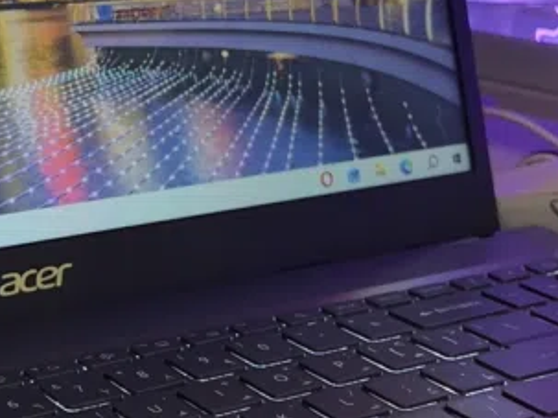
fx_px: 886
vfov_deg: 26.5
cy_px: 182
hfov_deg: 33.0
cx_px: 44
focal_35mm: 55
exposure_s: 1/60
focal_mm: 5.7
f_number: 1.5
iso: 200
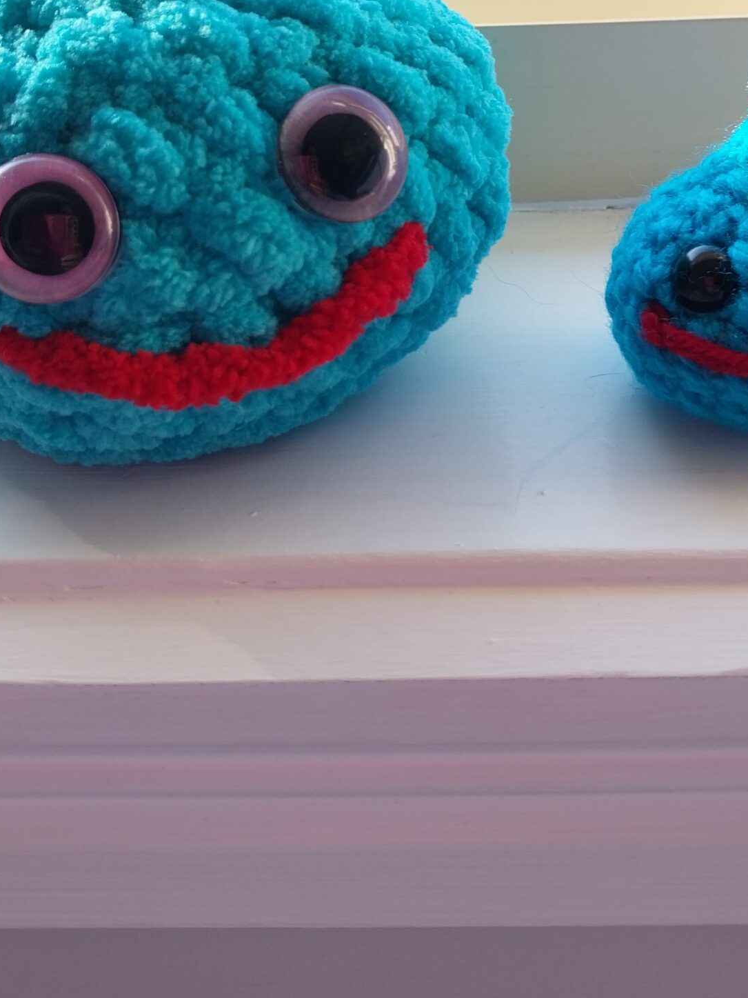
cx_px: 416
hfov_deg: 31.5
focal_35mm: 46
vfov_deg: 40.0
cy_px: 237
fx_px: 1326
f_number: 1.8
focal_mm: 4
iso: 20
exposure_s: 1/60
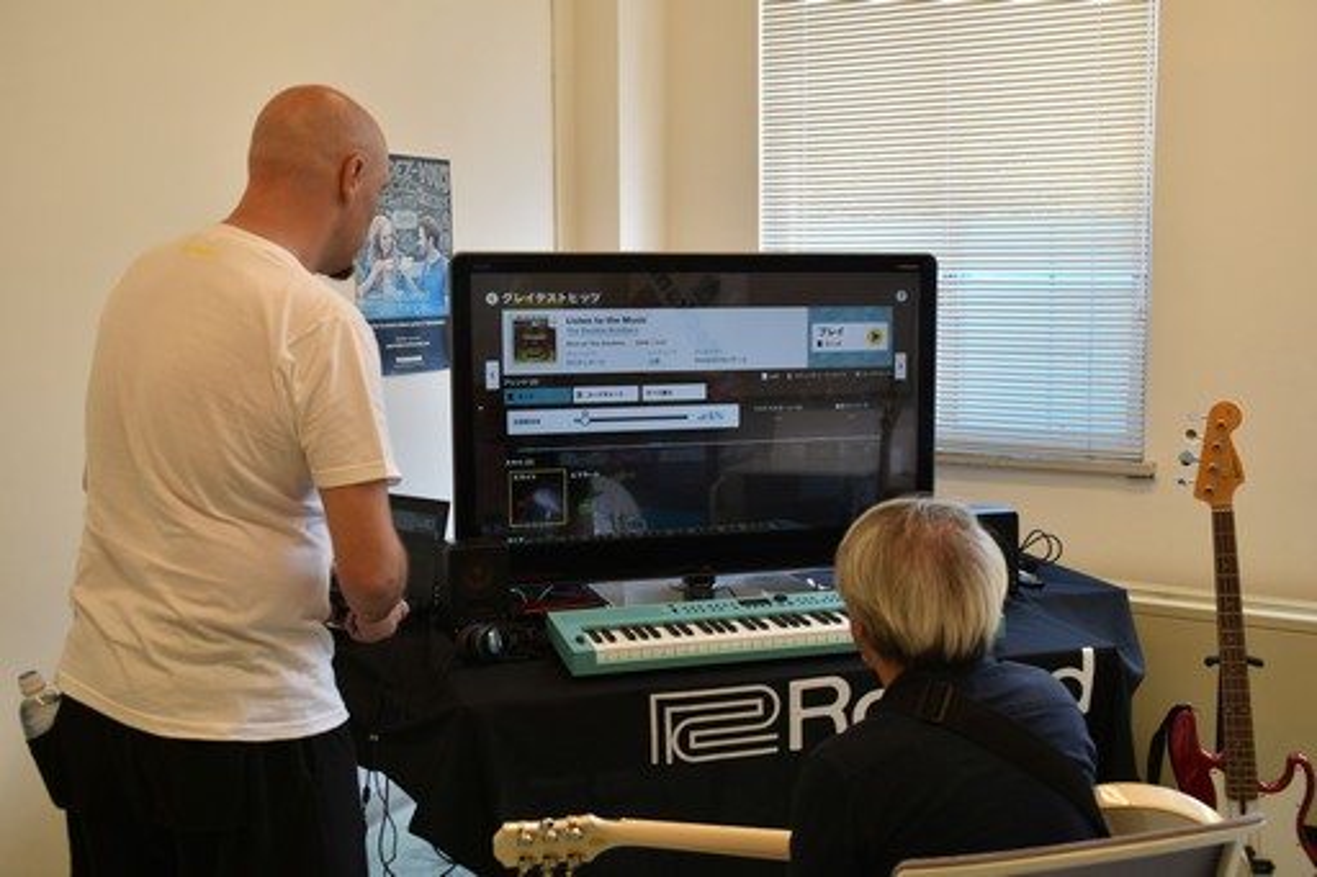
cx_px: 658
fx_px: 1317
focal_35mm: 36
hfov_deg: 53.1
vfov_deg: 36.8
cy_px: 438
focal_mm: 24
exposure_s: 1/125
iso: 400
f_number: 5.6
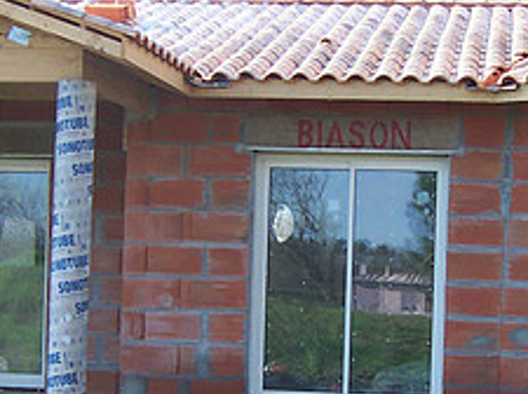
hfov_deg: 21.0
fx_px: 1416
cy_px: 297
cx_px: 375
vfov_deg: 15.8
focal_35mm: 93
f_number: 3.4
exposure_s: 1/180
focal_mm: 5.6
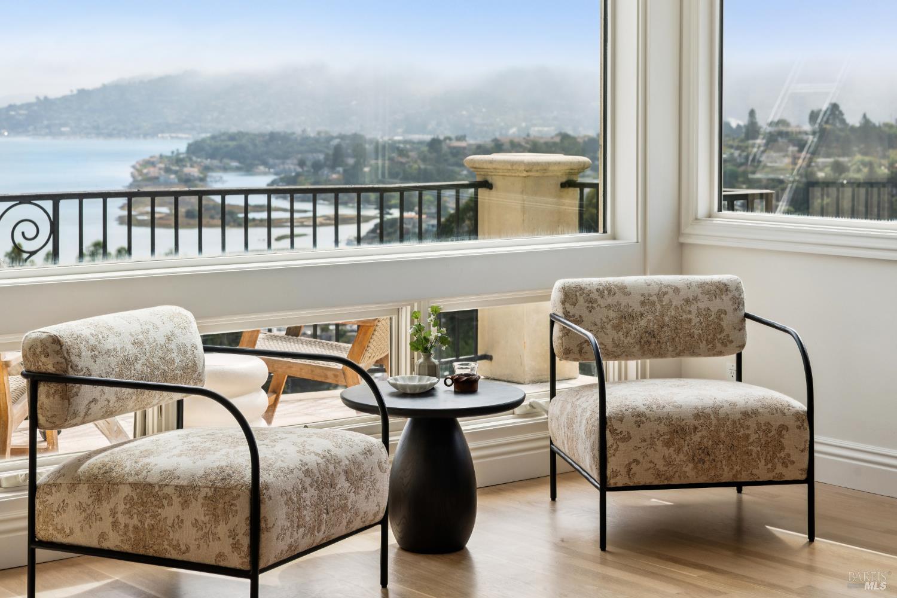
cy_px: 299
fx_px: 1744
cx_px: 448
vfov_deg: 19.5
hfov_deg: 28.8
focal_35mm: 70
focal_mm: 70
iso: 400
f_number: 8
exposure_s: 1/400
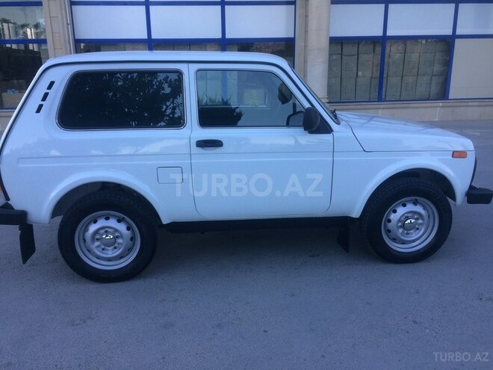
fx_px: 413
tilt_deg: -16.1
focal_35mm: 29
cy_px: 185
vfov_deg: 48.2
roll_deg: +1.4
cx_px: 246
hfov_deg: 61.7
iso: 32
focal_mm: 4.15
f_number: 2.2
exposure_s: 1/121
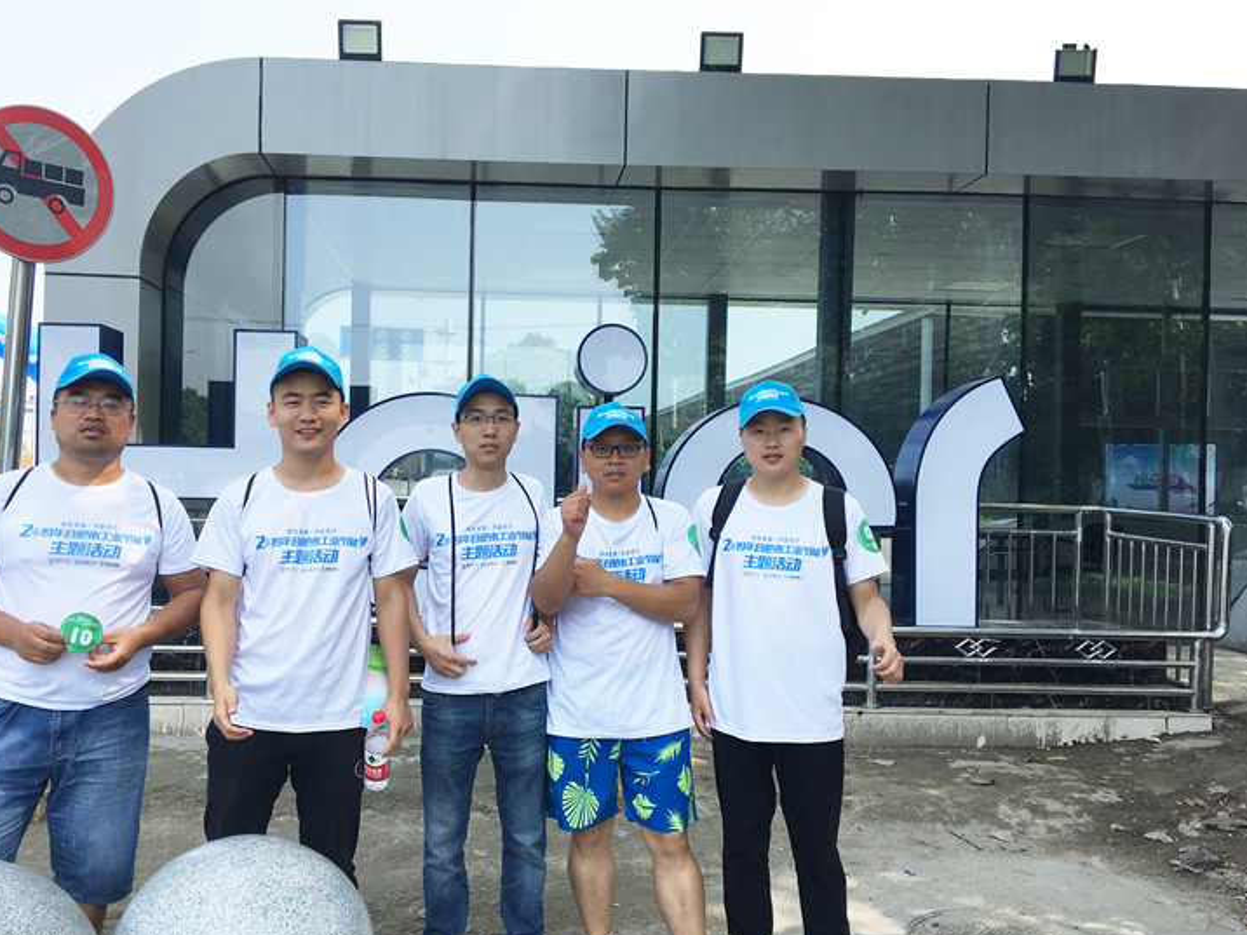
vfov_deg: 41.8
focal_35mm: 34
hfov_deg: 53.8
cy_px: 477
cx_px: 542
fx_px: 1225
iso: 25
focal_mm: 4.15
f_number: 2.2
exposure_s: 1/801
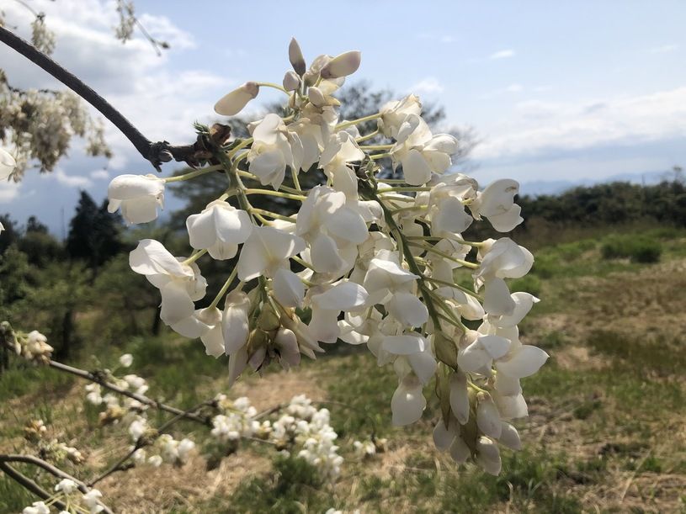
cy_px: 257
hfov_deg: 63.5
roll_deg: +5.5
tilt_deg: -4.3
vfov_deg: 49.7
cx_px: 343
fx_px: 555
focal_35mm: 28
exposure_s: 1/4425
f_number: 1.8
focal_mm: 3.99
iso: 25
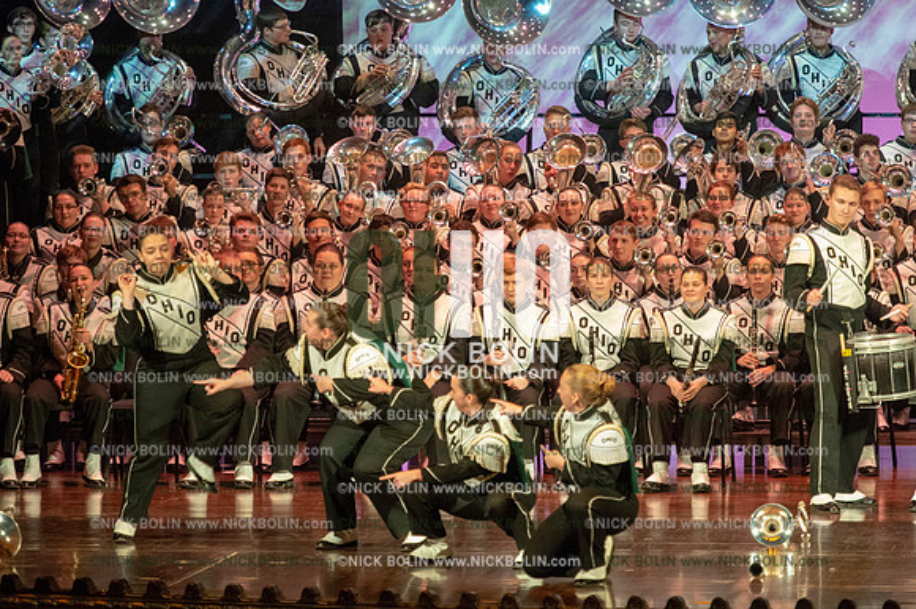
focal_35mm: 240
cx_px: 458
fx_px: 6103
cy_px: 304
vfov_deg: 5.7
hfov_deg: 8.6
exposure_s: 1/200
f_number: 5.6
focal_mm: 240
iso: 8000
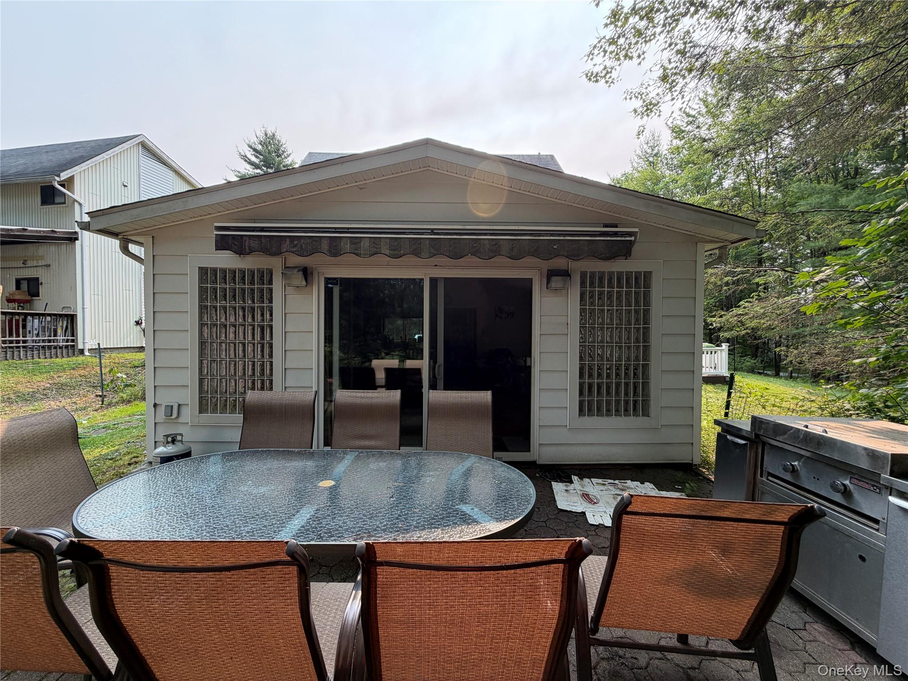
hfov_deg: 102.1
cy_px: 340
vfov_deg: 85.7
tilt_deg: -1.0
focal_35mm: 14
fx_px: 367
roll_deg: -0.4
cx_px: 454
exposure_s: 1/223
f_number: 2.2
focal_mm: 2.22
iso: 50
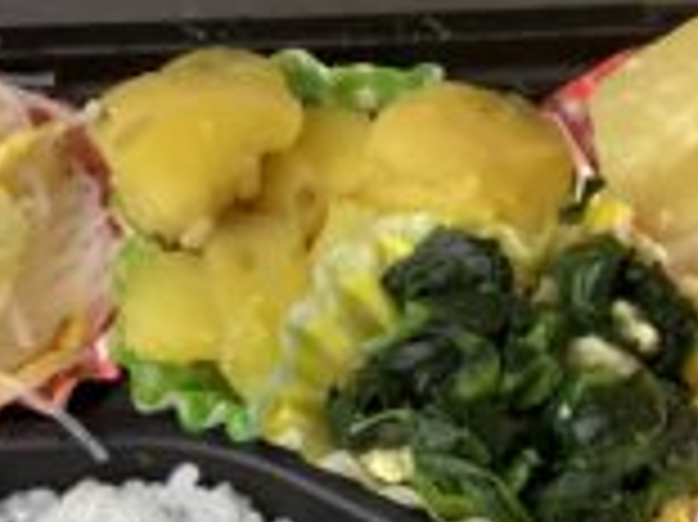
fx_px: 1511
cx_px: 394
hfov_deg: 26.0
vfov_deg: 19.0
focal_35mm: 75
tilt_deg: -69.1
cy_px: 538
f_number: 2.4
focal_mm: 3.3
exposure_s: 1/60
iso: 250
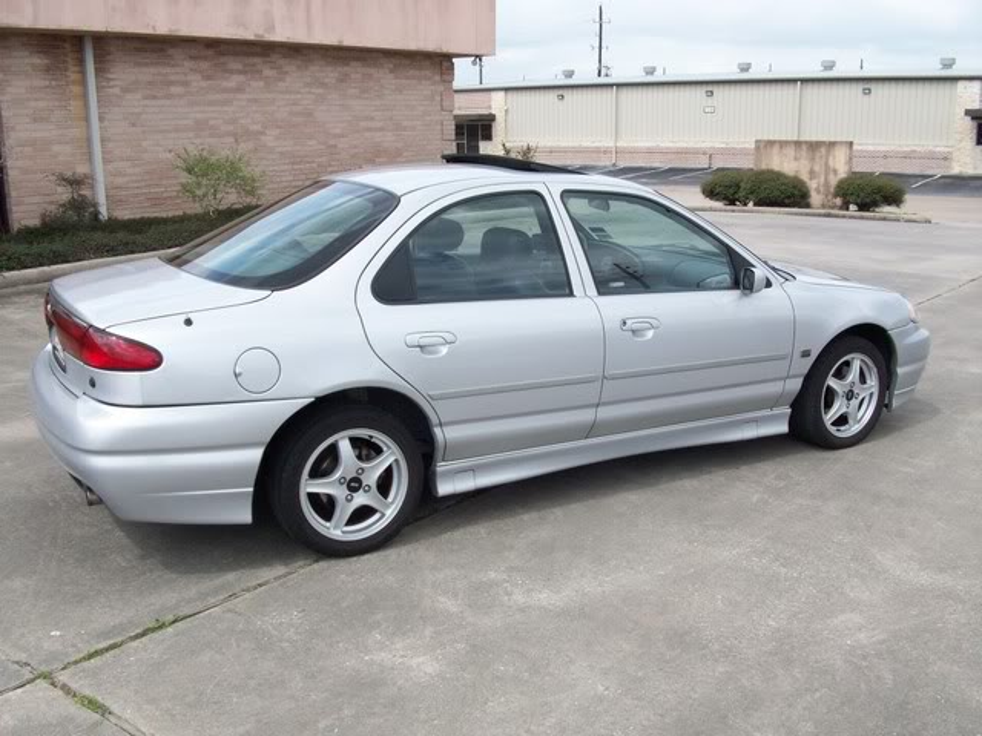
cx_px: 491
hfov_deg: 54.0
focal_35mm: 34
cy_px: 368
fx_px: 965
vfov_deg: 41.8
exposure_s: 1/218
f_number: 5.5
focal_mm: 5.7
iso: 64
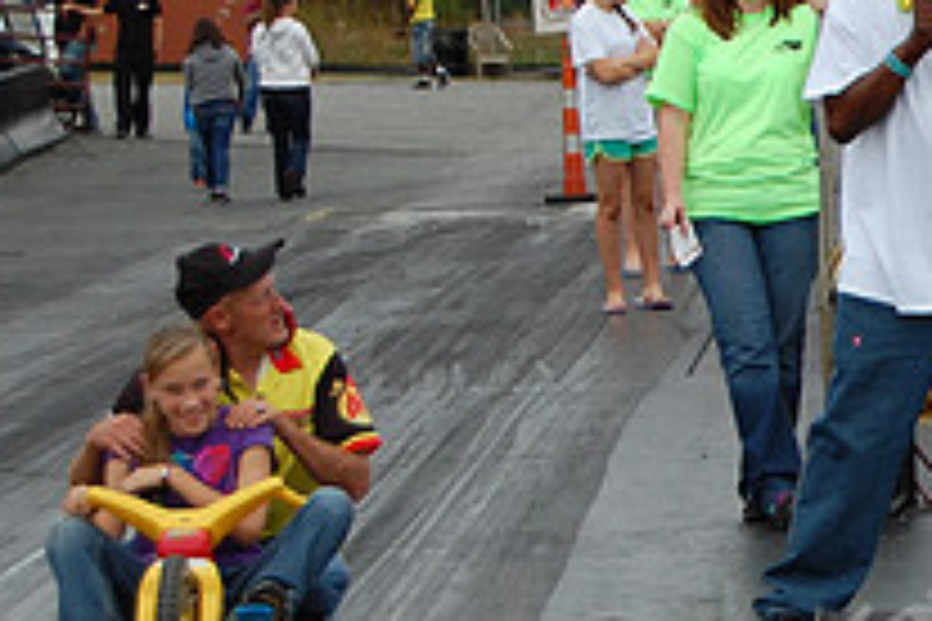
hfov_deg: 10.0
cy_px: 464
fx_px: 5229
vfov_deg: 6.8
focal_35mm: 202
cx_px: 1207
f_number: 5.6
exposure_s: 1/1000
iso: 320
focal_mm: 48
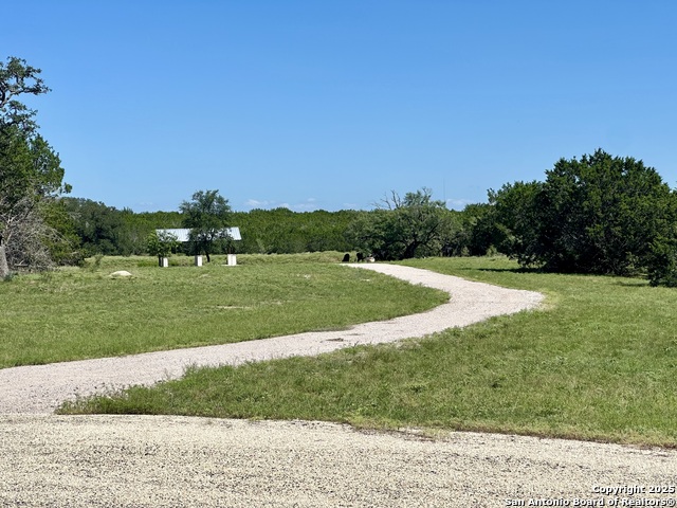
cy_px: 254
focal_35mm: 77
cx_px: 338
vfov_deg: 19.1
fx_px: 1506
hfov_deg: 25.3
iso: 32
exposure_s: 1/1119
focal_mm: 9
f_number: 2.8
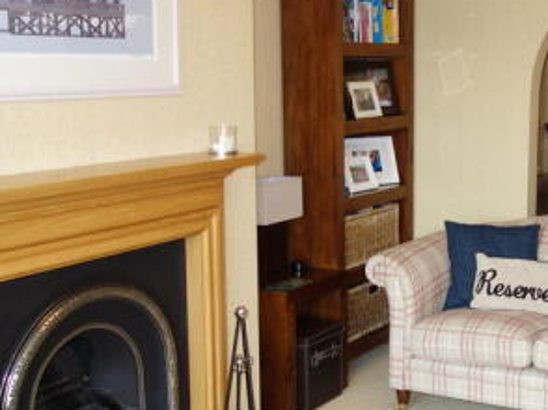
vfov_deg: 24.4
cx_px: 476
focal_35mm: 60
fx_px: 949
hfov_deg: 31.0
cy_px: 215
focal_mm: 10.4
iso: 125
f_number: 1.8
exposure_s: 1/80
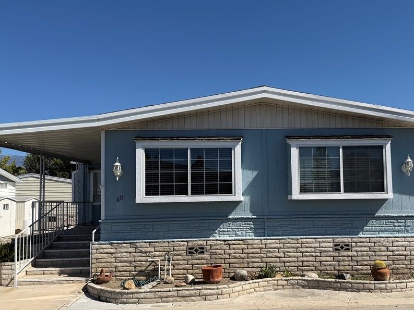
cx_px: 249
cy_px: 178
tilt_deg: +1.9
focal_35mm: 31
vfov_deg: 45.3
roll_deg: +2.0
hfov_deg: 57.9
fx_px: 371
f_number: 1.78
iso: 80
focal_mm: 6.76
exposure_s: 1/6173
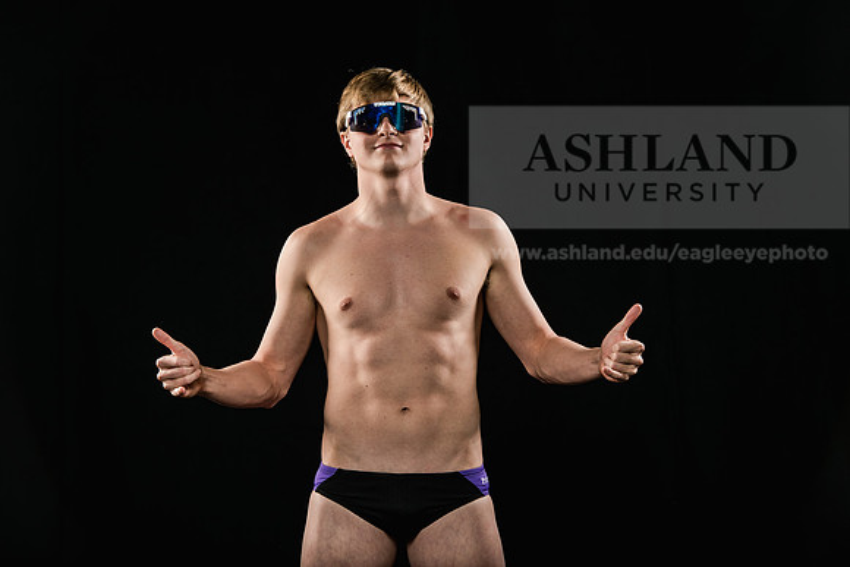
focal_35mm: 122
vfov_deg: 11.2
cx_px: 425
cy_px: 284
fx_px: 2881
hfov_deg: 16.8
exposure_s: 1/250
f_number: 6.3
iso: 320
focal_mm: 122
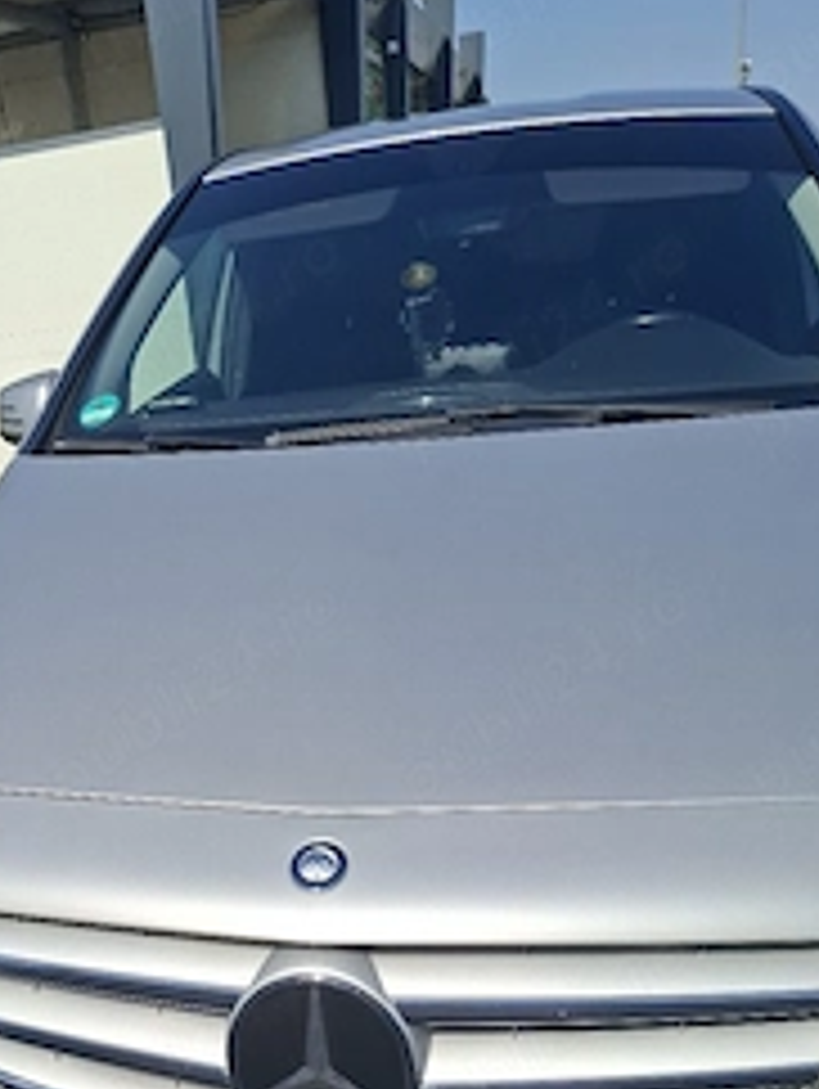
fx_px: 1197
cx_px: 284
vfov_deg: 47.9
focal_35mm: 38
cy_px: 747
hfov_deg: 37.4
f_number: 1.8
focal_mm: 5.54
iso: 50
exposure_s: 1/3333
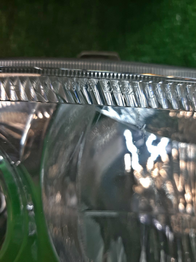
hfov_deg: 53.1
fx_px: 196
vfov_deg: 67.3
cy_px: 131
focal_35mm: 26
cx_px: 98
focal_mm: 3.93
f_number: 1.7
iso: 58
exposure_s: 1/100
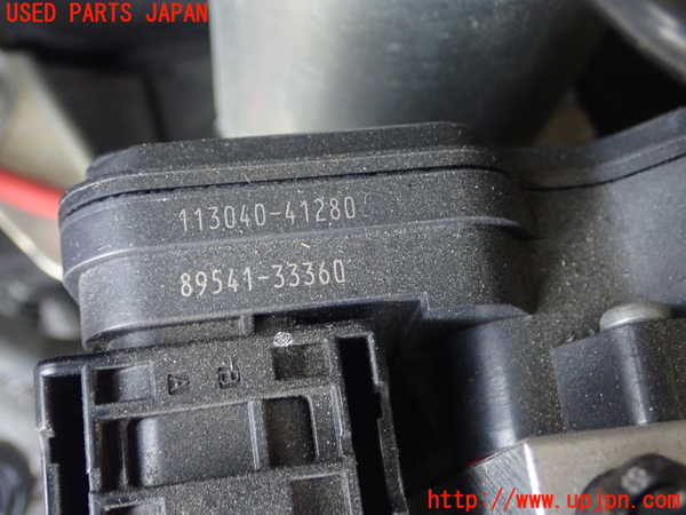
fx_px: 912
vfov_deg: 31.5
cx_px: 343
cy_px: 258
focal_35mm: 46
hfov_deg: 41.2
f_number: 3.1
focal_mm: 8.41
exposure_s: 1/13
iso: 800
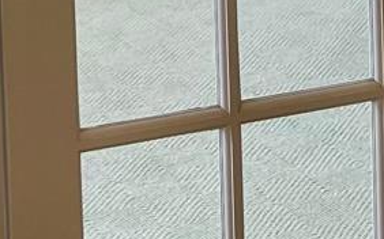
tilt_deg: -6.9
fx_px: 2061
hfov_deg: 10.5
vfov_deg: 6.3
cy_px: -378
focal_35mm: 197
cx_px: -7
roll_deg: +2.3
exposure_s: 1/60
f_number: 1.6
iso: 64
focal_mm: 5.1
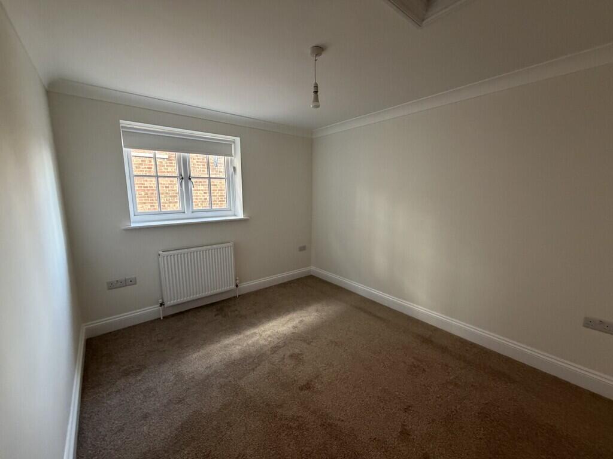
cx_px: 306
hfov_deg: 102.1
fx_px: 248
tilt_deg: -7.9
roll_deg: +0.7
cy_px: 230
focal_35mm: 14
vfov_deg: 85.7
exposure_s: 1/60
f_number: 2.2
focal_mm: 2.22
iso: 400
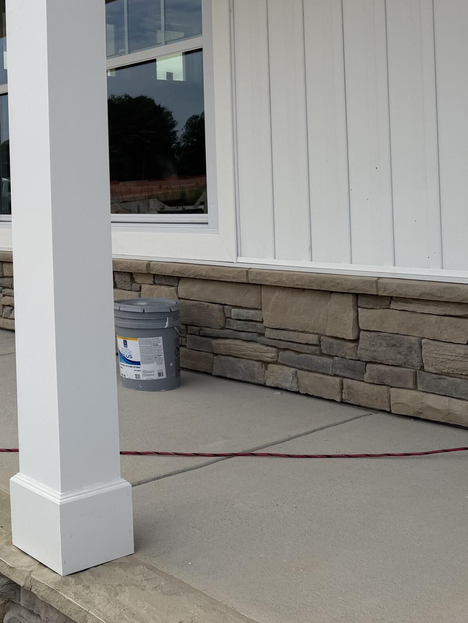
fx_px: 811
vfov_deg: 41.4
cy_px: 194
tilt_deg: +2.4
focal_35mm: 45
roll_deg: +1.9
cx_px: -12
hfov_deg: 29.8
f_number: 1.78
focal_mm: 6.76
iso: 80
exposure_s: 1/4975
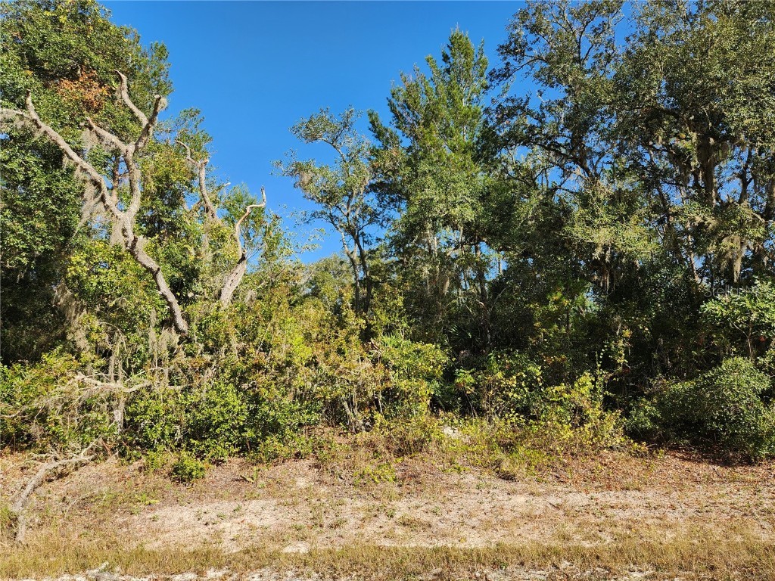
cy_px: 290
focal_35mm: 23
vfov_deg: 58.9
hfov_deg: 73.9
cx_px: 388
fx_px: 515
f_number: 1.8
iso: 20
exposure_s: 1/970
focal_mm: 5.4
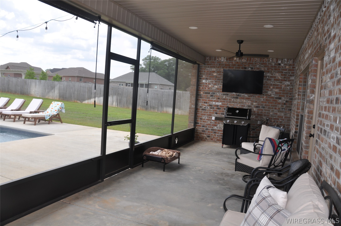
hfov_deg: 67.4
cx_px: 170
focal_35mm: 27
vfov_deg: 47.8
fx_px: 255
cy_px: 113
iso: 200
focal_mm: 18
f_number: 7.1
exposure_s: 1/200
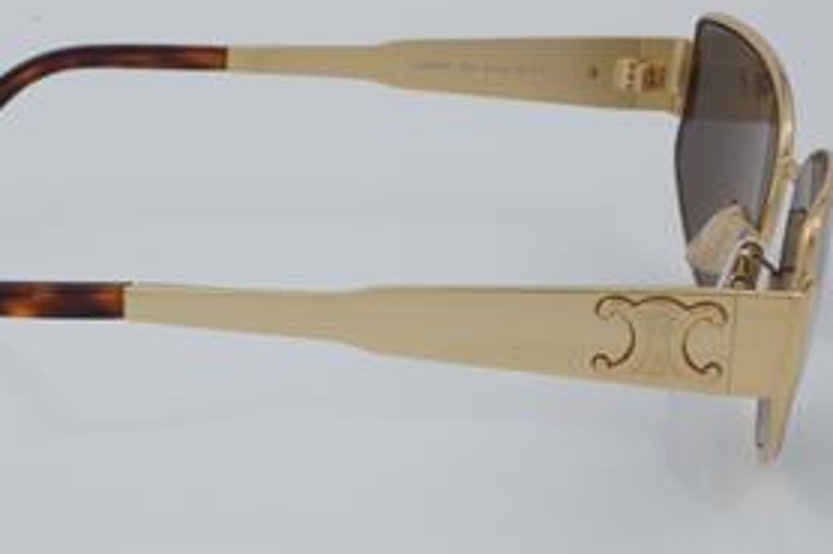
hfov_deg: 18.9
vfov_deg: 12.7
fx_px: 2497
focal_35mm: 108
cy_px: 243
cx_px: 258
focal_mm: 50
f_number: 32
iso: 100
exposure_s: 1/4
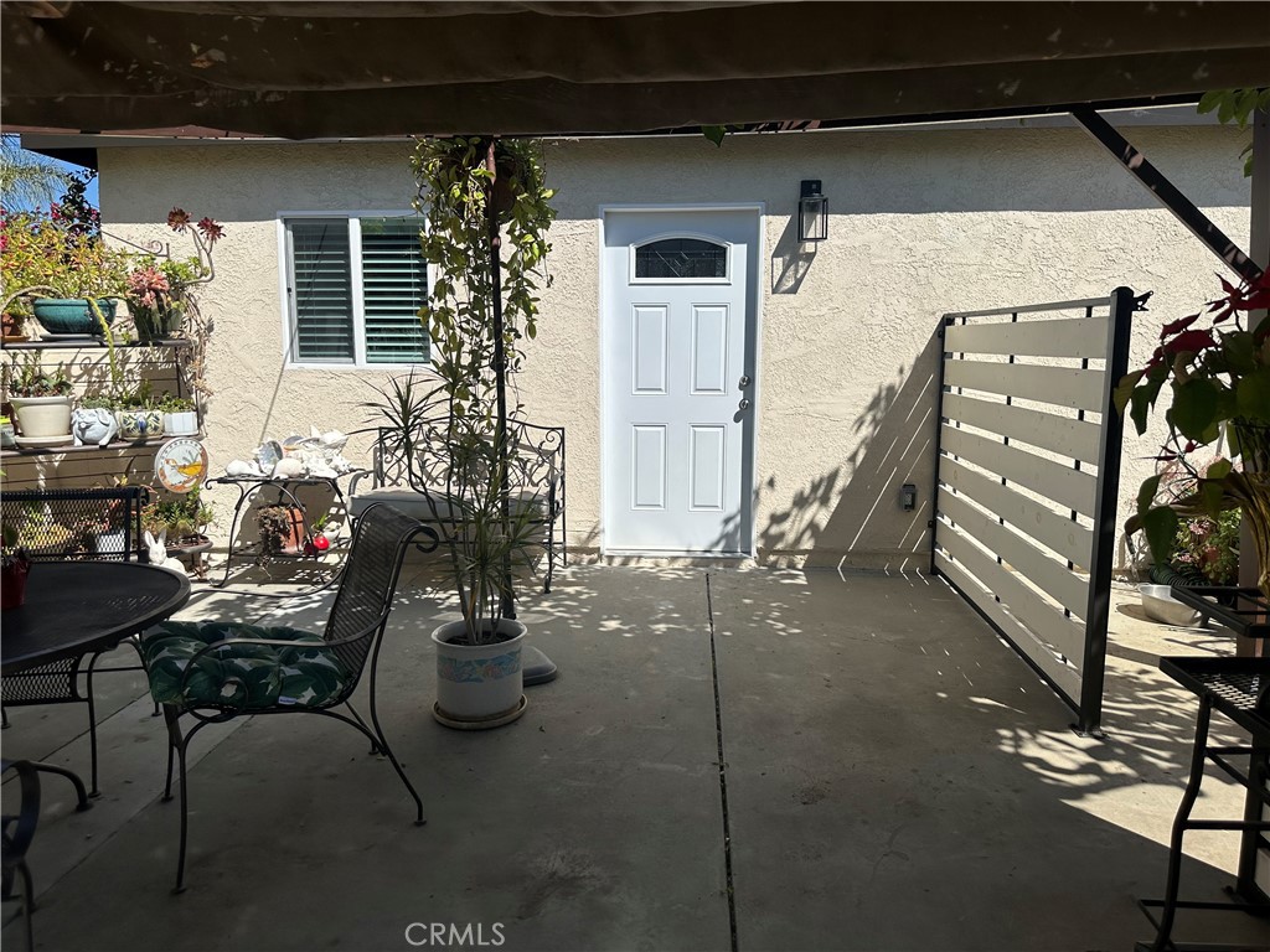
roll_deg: -0.2
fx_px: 881
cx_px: 635
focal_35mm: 24
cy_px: 476
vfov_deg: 56.8
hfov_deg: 71.6
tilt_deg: -8.2
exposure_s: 1/7042
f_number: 1.78
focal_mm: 6.86
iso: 80
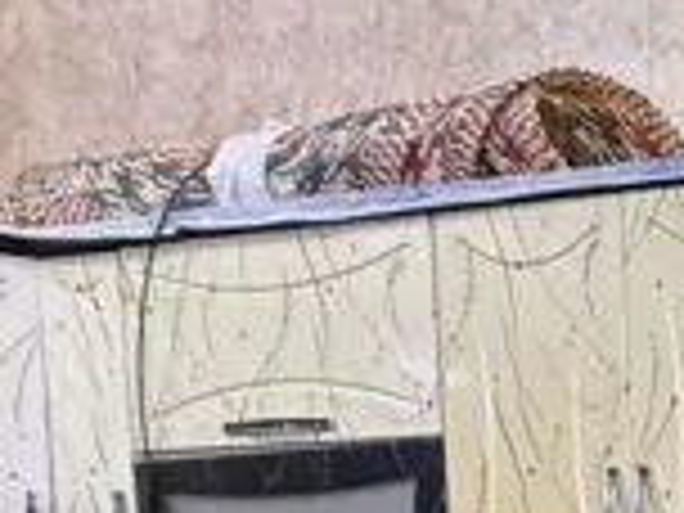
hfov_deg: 20.3
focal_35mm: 59
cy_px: 819
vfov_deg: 20.4
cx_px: 1296
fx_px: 1166
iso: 640
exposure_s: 1/50
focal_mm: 2.22
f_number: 2.2
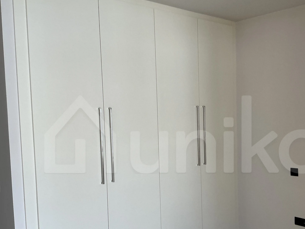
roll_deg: +2.0
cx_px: 184
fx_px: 344
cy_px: 134
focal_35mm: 39
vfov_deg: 36.7
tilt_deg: -3.2
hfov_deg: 47.6
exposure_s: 1/100
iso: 40
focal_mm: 3
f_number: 1.8
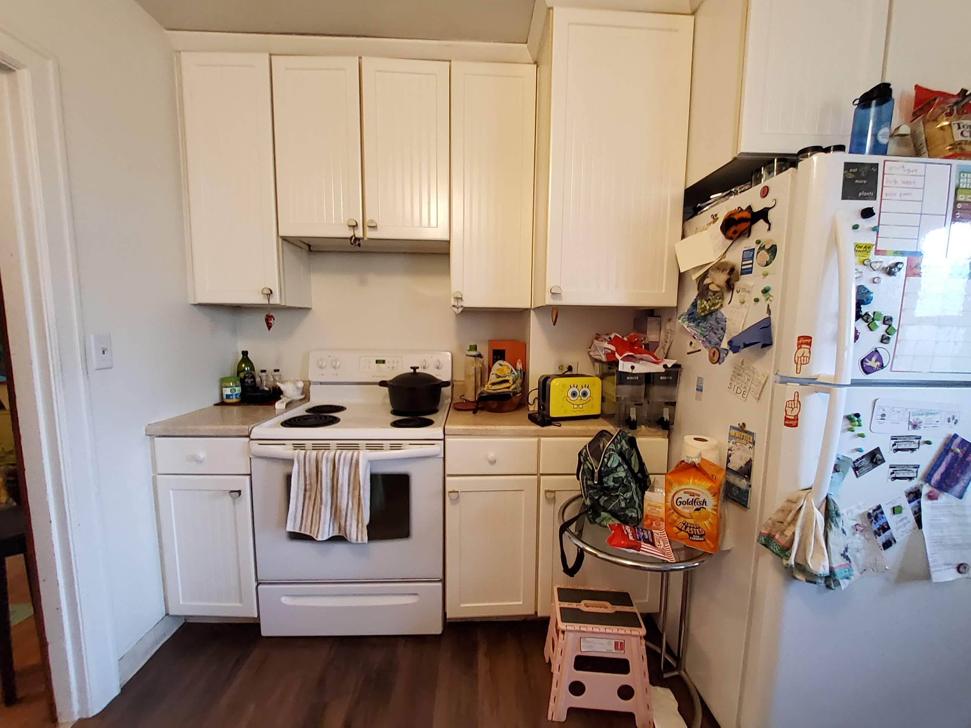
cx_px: 486
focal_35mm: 13
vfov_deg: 89.9
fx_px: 365
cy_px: 364
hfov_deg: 106.2
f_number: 2.2
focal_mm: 1.13
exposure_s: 1/25
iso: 400
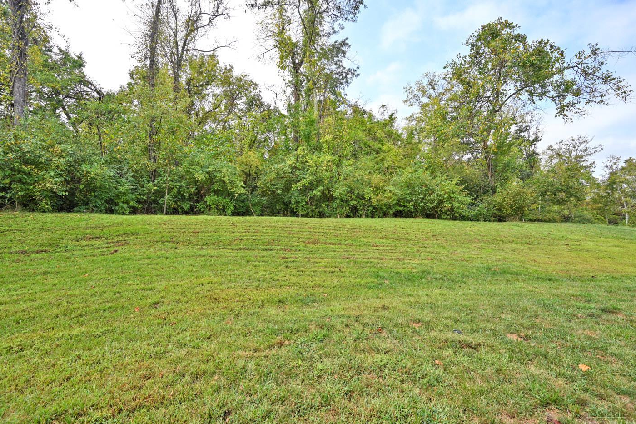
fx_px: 265
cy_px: 213
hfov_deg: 100.3
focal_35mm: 15
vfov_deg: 77.3
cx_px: 303
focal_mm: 14
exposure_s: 1/250
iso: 125
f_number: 5.6
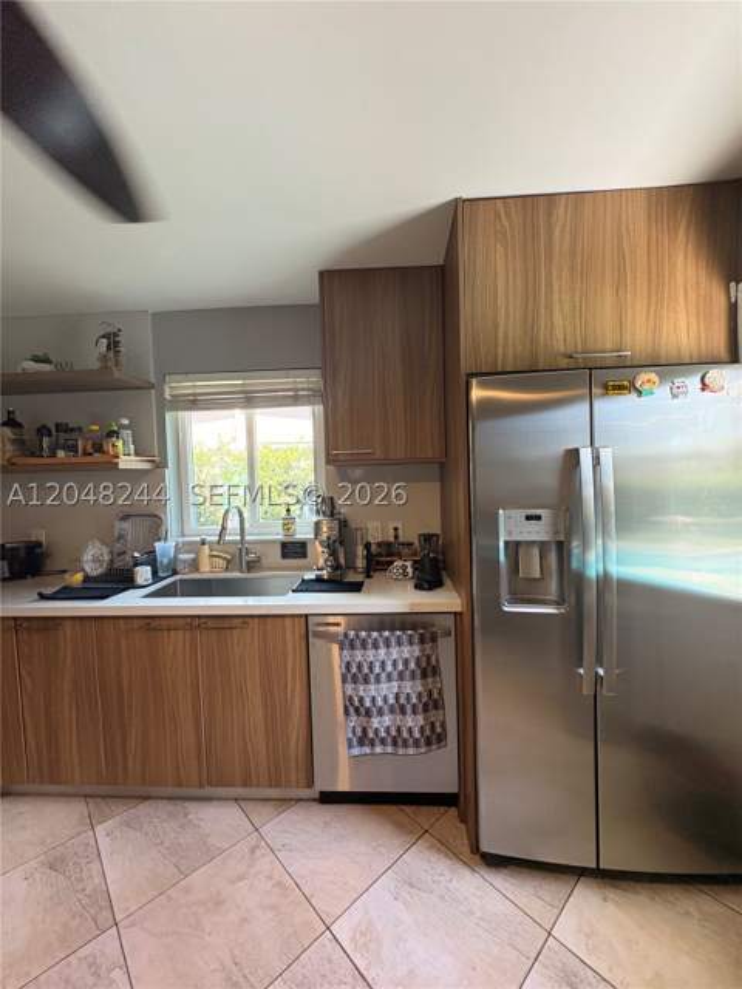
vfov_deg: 102.1
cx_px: 371
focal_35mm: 14
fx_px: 400
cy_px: 494
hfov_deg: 85.7
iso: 320
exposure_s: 1/120
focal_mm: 2.22
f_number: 2.2
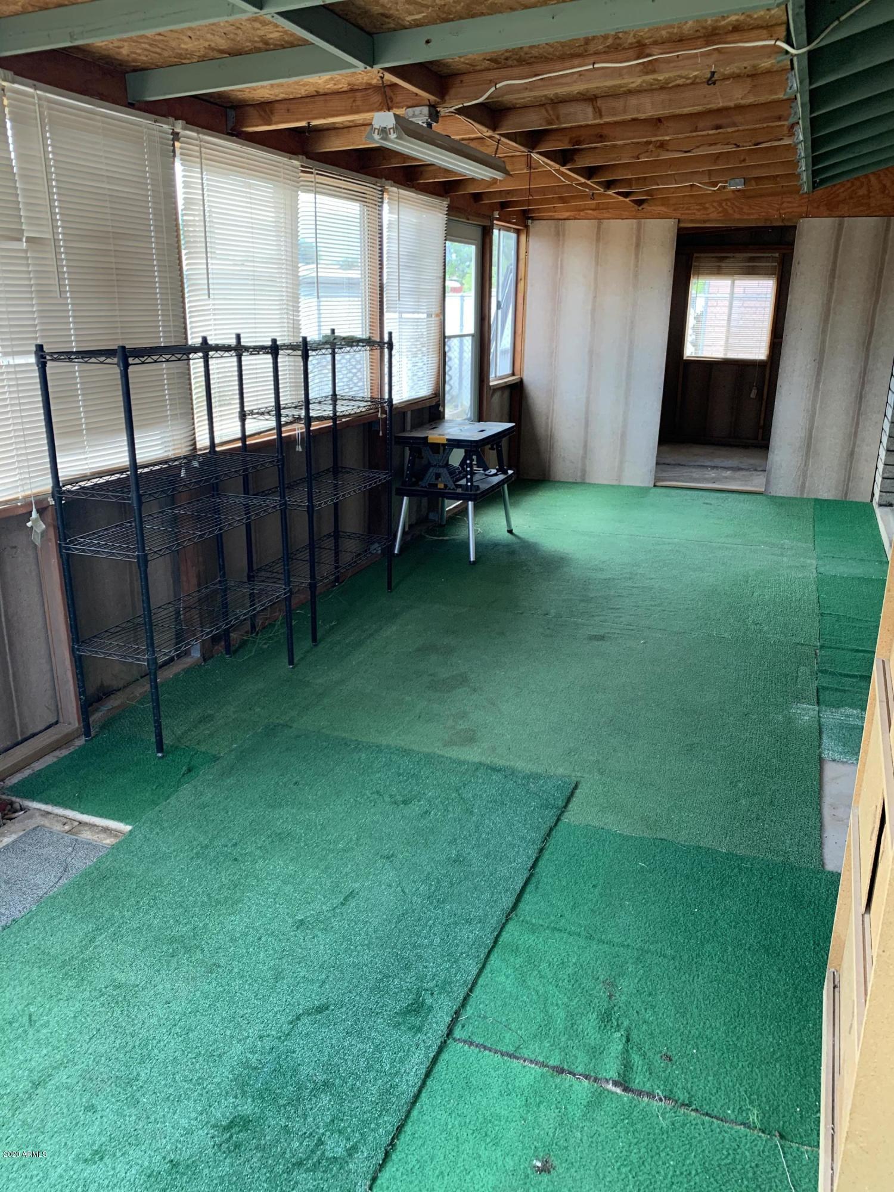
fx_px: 895
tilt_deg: -17.9
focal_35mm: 26
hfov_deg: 53.1
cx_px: 447
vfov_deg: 67.3
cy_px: 596
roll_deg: -0.7
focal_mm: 4.25
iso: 100
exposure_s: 1/86
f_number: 1.8
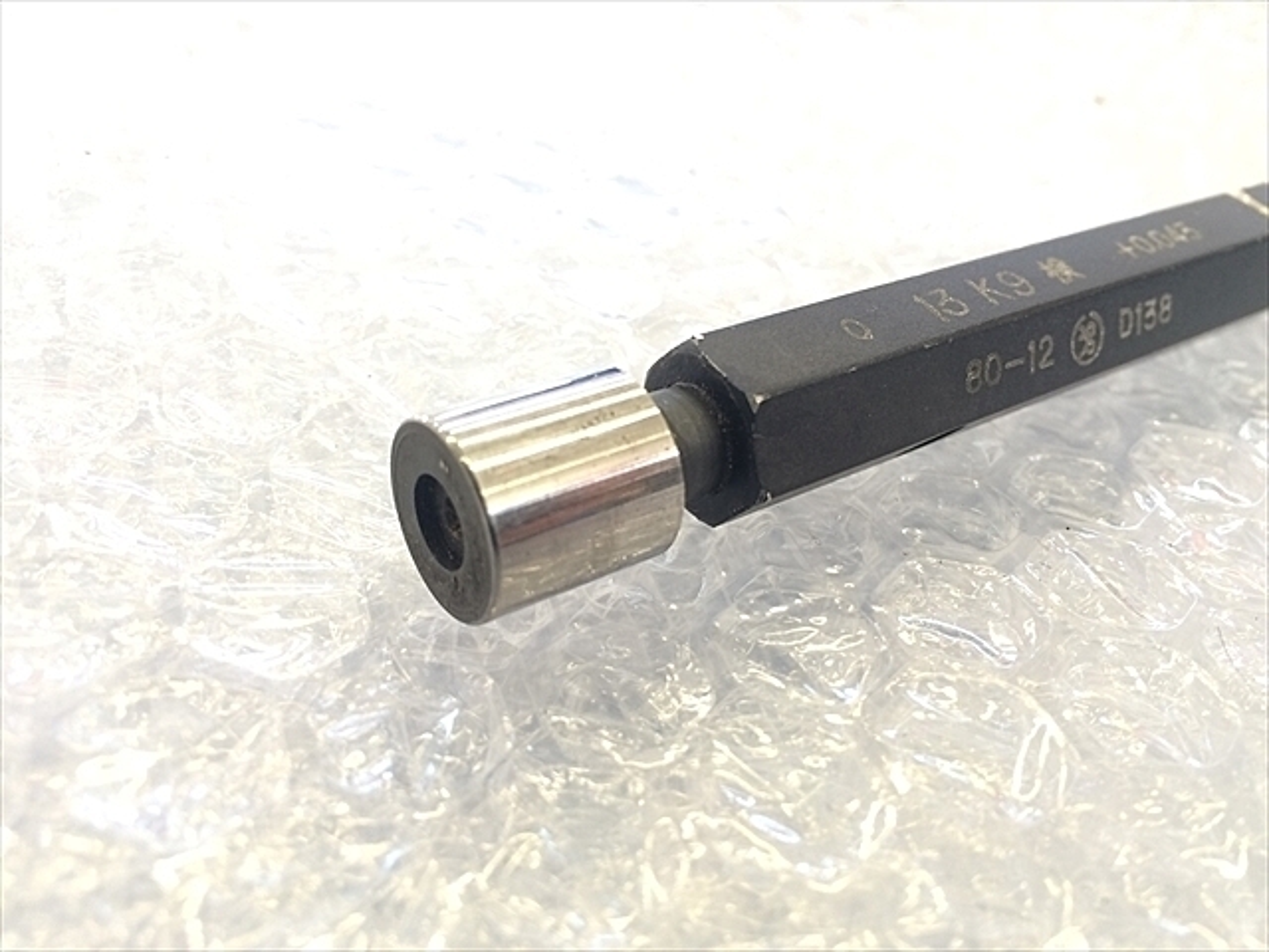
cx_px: 634
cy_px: 476
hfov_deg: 61.7
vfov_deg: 48.2
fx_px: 1063
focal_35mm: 29
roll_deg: -8.5
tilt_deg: -37.6
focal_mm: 4.15
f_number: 2.2
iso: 64
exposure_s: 1/30
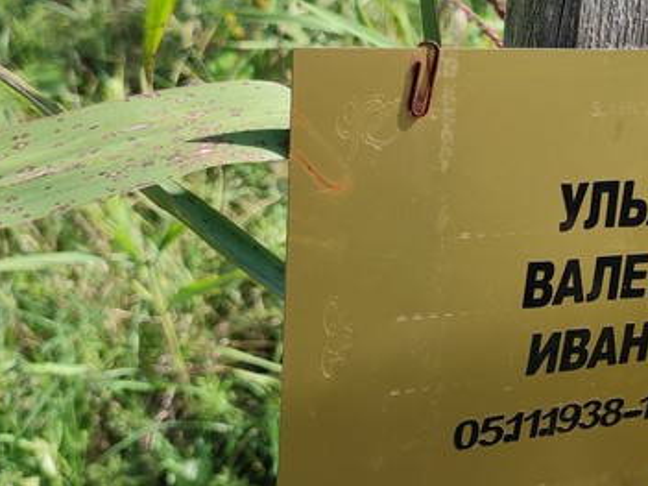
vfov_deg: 25.6
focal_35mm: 57
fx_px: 1067
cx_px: 515
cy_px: 198
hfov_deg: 32.9
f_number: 1.9
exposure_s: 1/377
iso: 50
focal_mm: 6.04
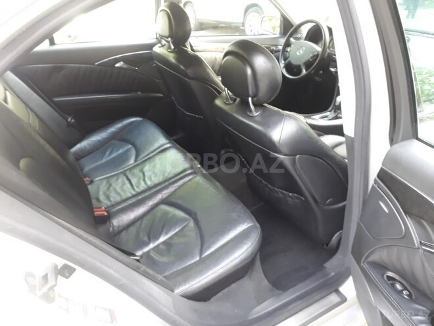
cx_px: 217
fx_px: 339
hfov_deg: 65.3
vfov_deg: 51.4
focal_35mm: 27
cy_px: 163
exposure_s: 1/33
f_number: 1.9
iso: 160
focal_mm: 3.6
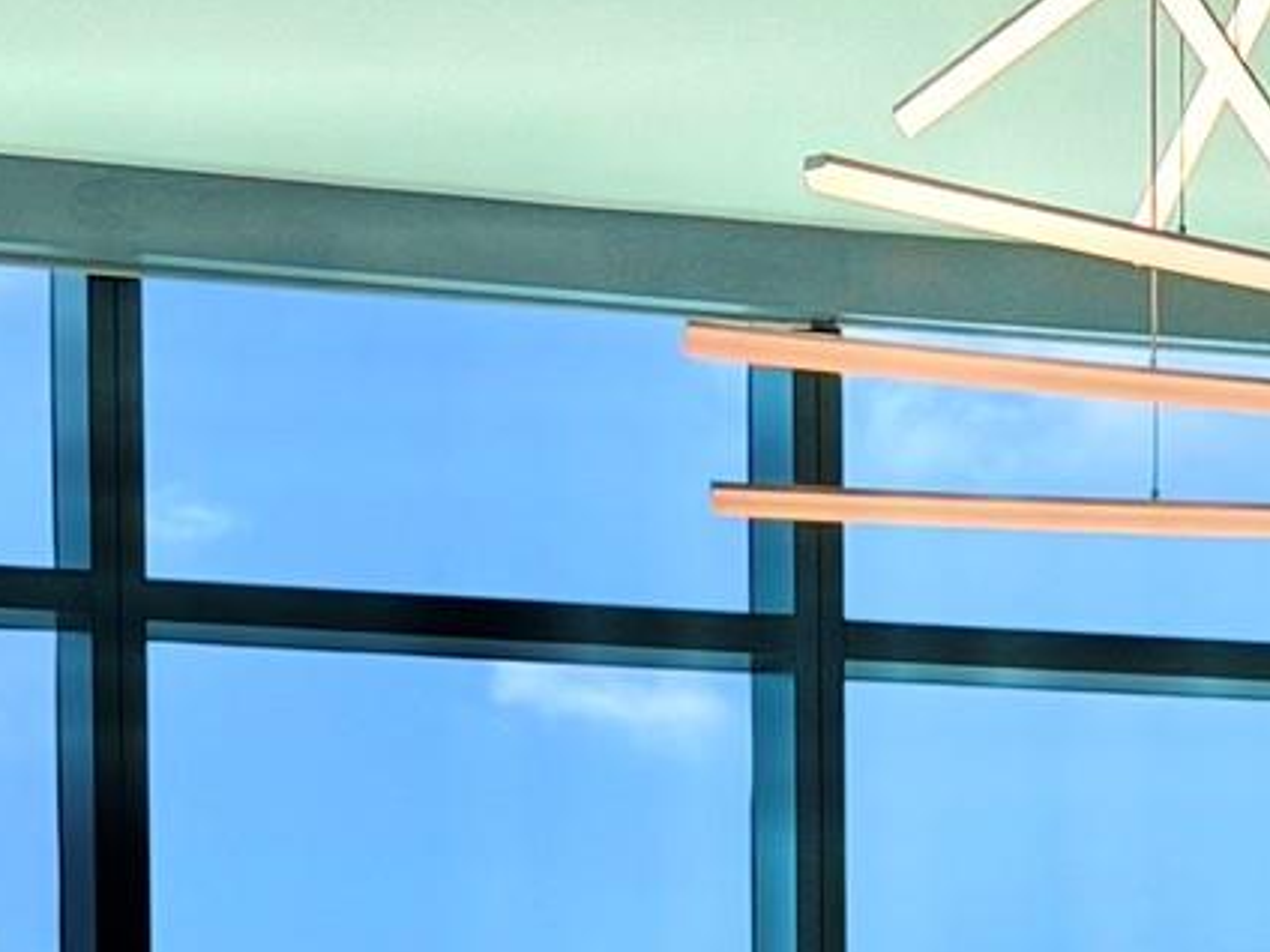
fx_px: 6641
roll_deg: +1.0
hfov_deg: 10.9
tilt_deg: -0.7
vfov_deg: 8.0
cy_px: 1623
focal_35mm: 181
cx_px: 797
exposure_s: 1/3704
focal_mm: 6.76
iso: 64
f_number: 1.78
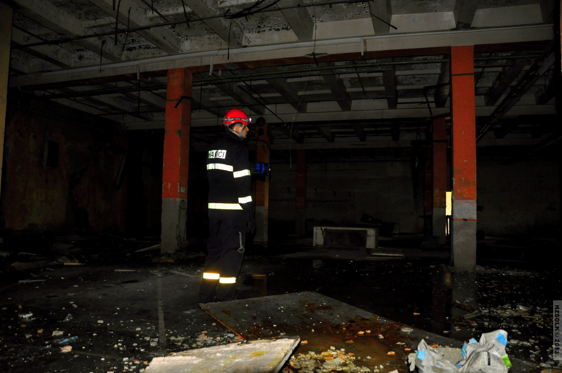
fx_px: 421
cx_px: 281
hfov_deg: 67.4
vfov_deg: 47.8
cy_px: 186
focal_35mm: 27
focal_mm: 18
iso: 800
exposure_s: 1/60
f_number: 3.5
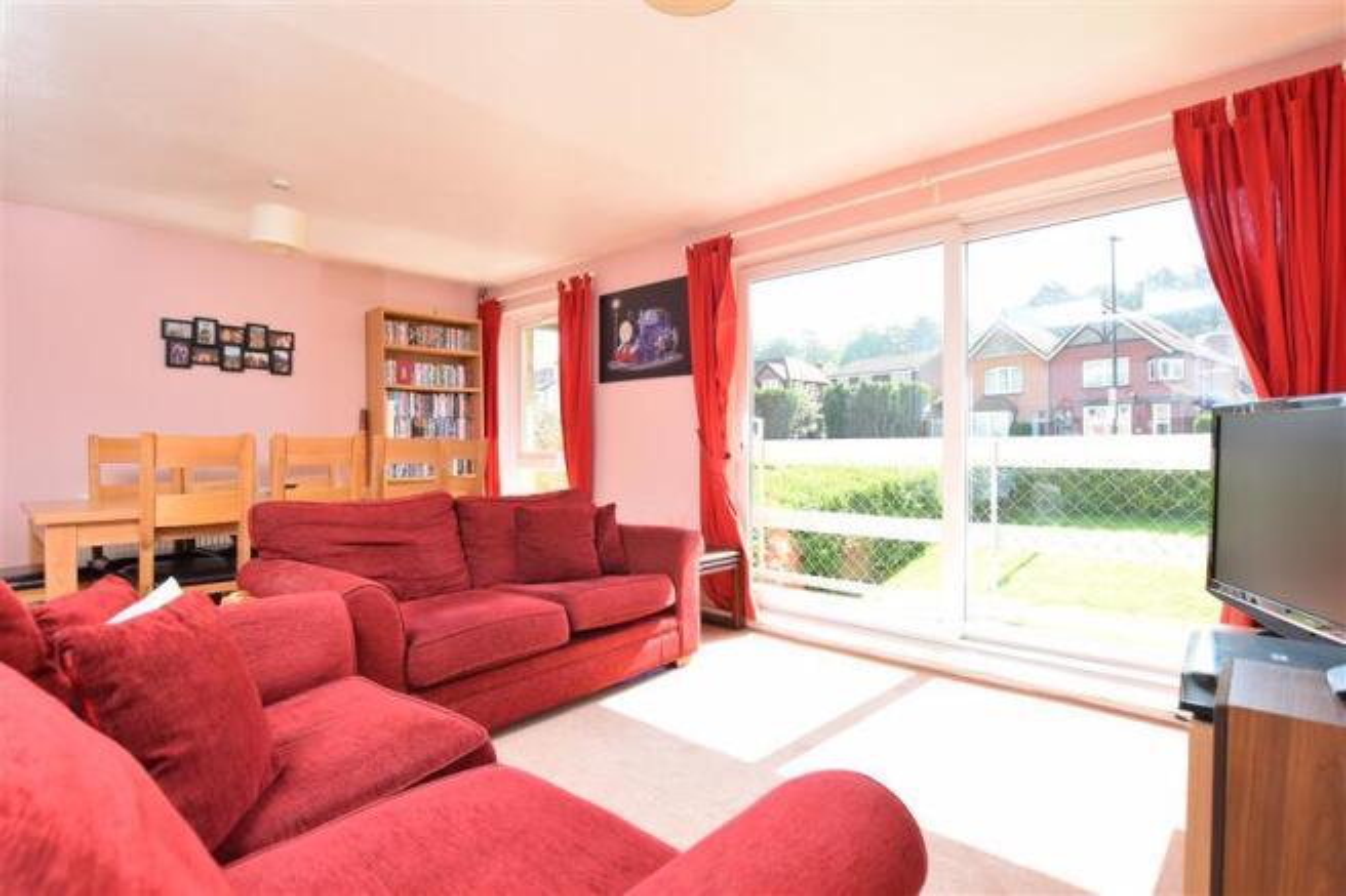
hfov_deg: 90.0
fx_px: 673
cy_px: 448
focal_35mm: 18
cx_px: 673
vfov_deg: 67.4
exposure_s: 1/80
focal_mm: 12
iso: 320
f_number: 8
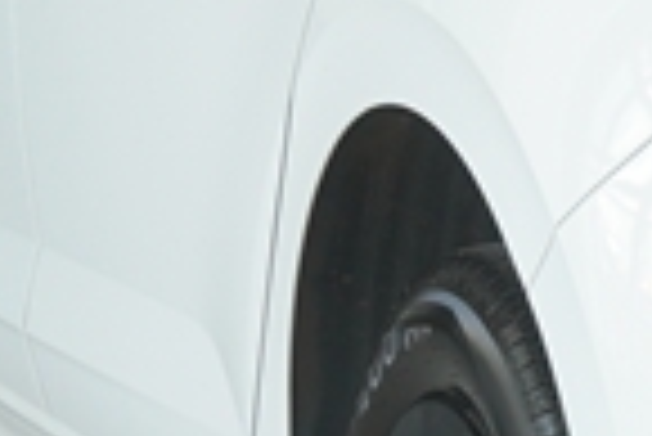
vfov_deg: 4.3
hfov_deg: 6.3
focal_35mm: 317
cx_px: 1308
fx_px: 5747
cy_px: -7
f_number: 4
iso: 200
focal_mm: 30
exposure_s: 1/100
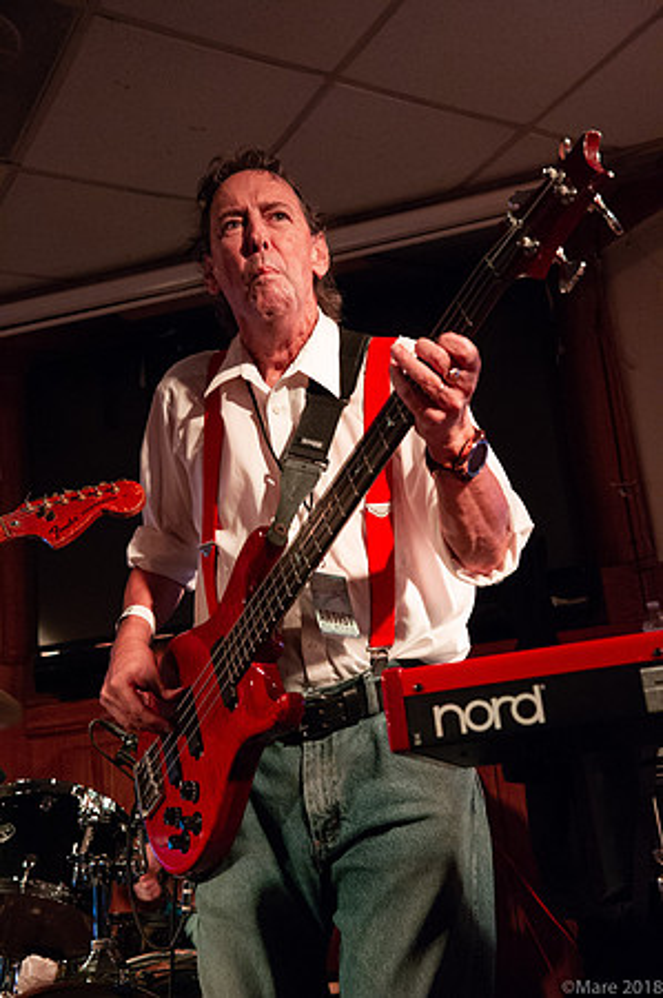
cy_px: 499
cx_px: 332
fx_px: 1246
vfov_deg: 43.6
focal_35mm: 45
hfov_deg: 29.8
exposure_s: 1/125
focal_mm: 45
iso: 6400
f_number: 6.3
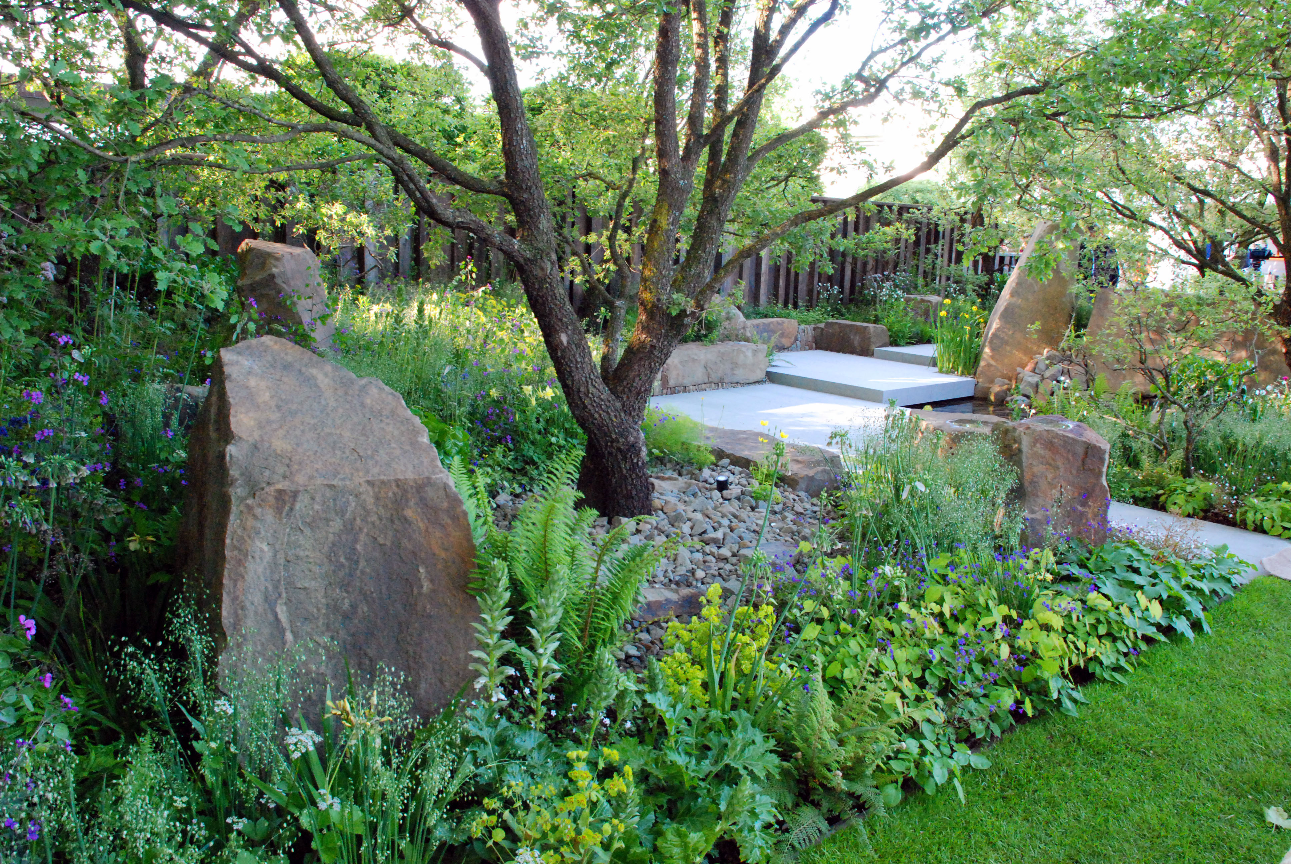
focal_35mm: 30
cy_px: 432
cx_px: 646
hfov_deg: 61.9
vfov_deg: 43.7
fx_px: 1077
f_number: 9
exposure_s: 1/80
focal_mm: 20
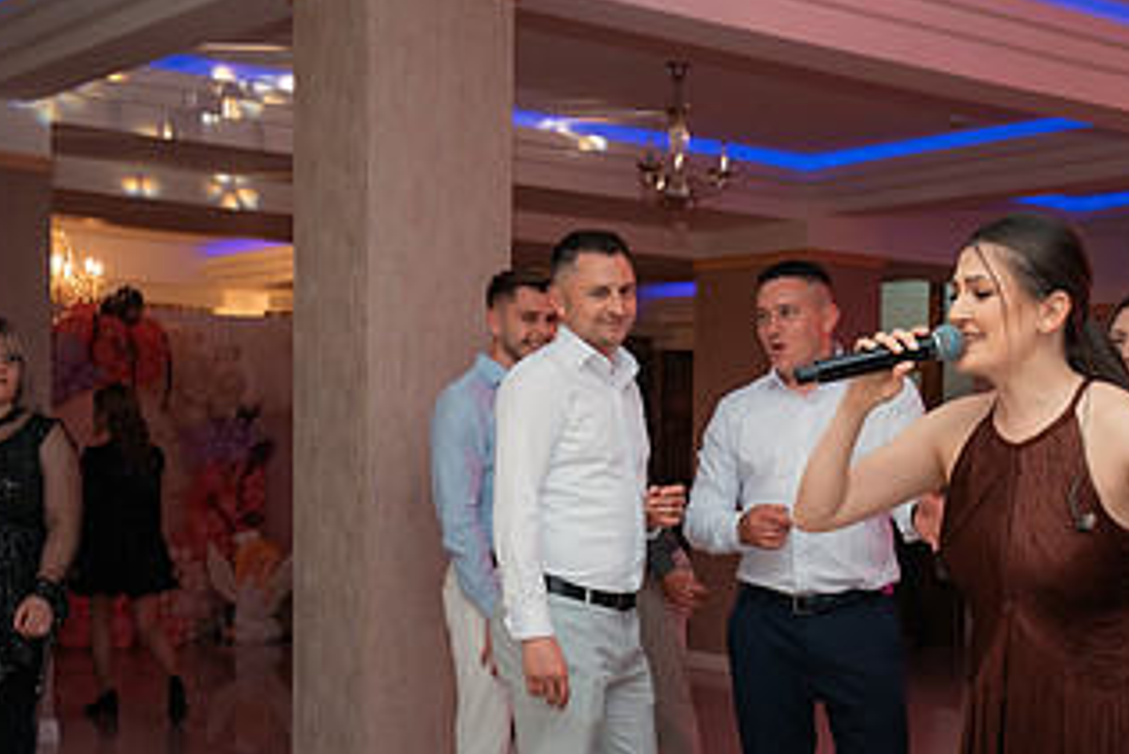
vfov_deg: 21.7
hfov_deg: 32.3
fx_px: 1945
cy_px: 606
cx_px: 678
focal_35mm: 62
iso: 1600
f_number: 2.8
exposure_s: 1/200
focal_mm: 30
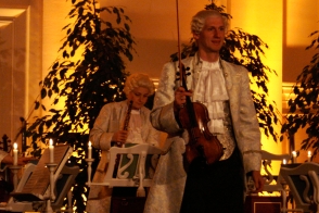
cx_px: 158
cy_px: 115
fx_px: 1896
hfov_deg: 9.6
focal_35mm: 214
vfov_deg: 6.4
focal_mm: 70
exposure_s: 1/50
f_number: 5.6
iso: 1600
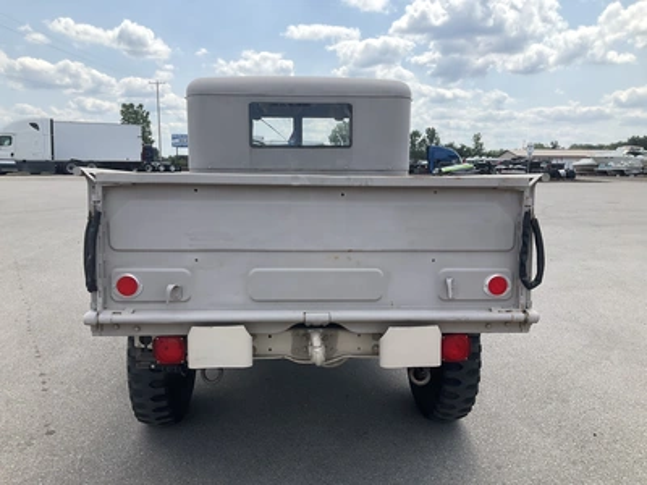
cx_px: 324
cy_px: 242
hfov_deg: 61.7
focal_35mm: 29
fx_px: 542
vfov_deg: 48.2
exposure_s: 1/1730
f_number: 1.8
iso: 25
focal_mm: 3
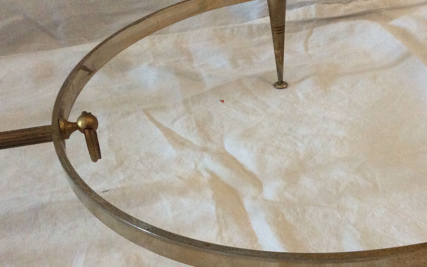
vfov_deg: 26.3
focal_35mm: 49
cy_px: 151
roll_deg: +1.6
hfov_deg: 40.8
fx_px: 570
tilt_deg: -37.6
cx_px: 268
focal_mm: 3.3
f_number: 2.4
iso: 250
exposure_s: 1/25
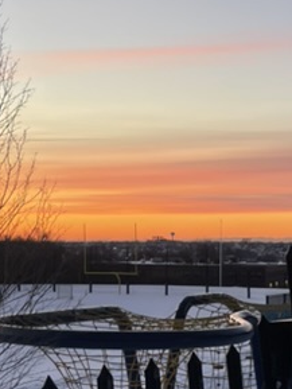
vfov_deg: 21.3
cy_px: 206
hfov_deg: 16.1
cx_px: 153
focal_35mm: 92
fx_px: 1034
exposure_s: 1/173
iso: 32
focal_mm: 4.2
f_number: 1.6
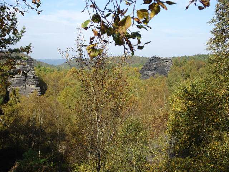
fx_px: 304
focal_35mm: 46
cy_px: 86
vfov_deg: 31.5
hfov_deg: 41.2
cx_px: 114
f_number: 4.5
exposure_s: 1/400
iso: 80
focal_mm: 7.87
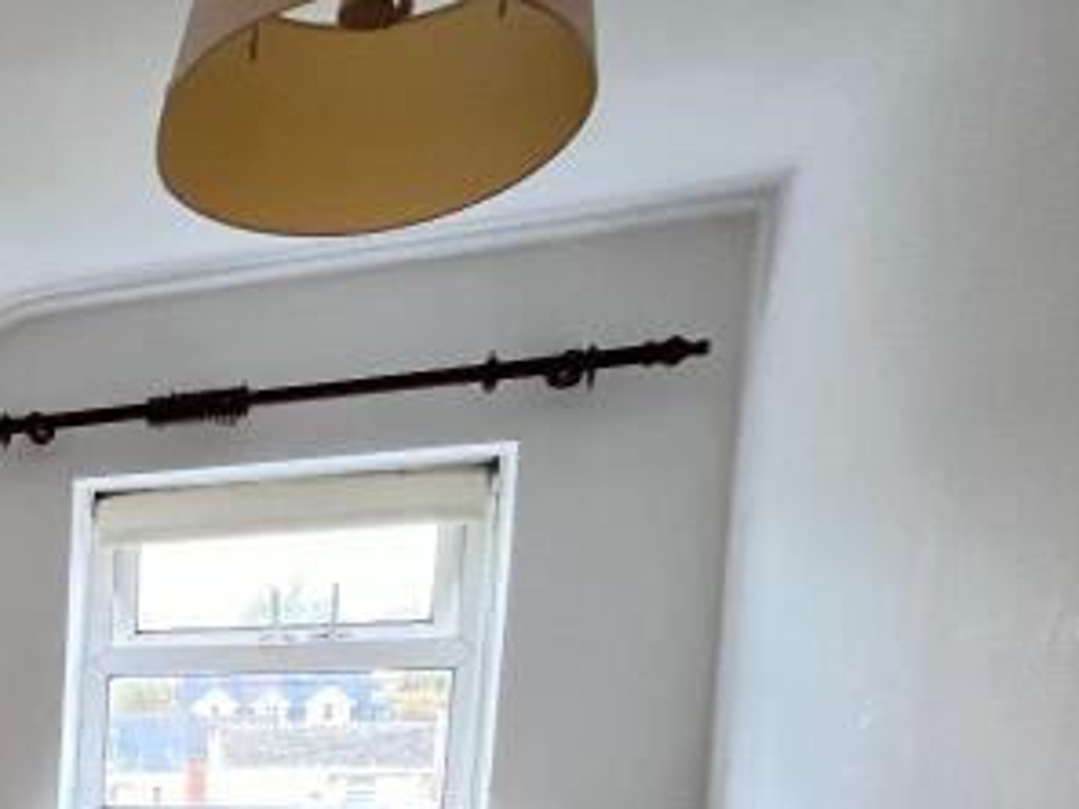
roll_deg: +0.1
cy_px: 933
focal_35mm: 45
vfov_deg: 28.6
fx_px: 1403
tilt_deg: -7.6
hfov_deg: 28.2
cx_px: -529
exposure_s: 1/50
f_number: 1.8
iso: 160
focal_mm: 1.57
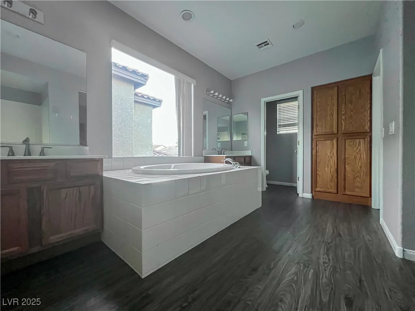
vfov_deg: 89.9
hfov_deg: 106.2
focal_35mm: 13
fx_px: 156
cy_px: 156
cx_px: 208
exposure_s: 1/60
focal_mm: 1.57
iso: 1000
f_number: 1.8
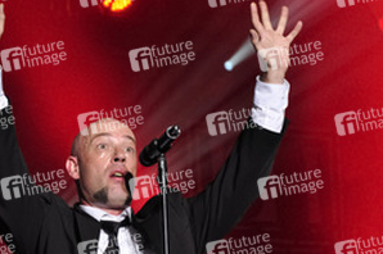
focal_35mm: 193
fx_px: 2048
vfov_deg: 7.1
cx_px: 128
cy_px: 153
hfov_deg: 10.7
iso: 640
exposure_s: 1/125
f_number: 5.6
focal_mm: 85
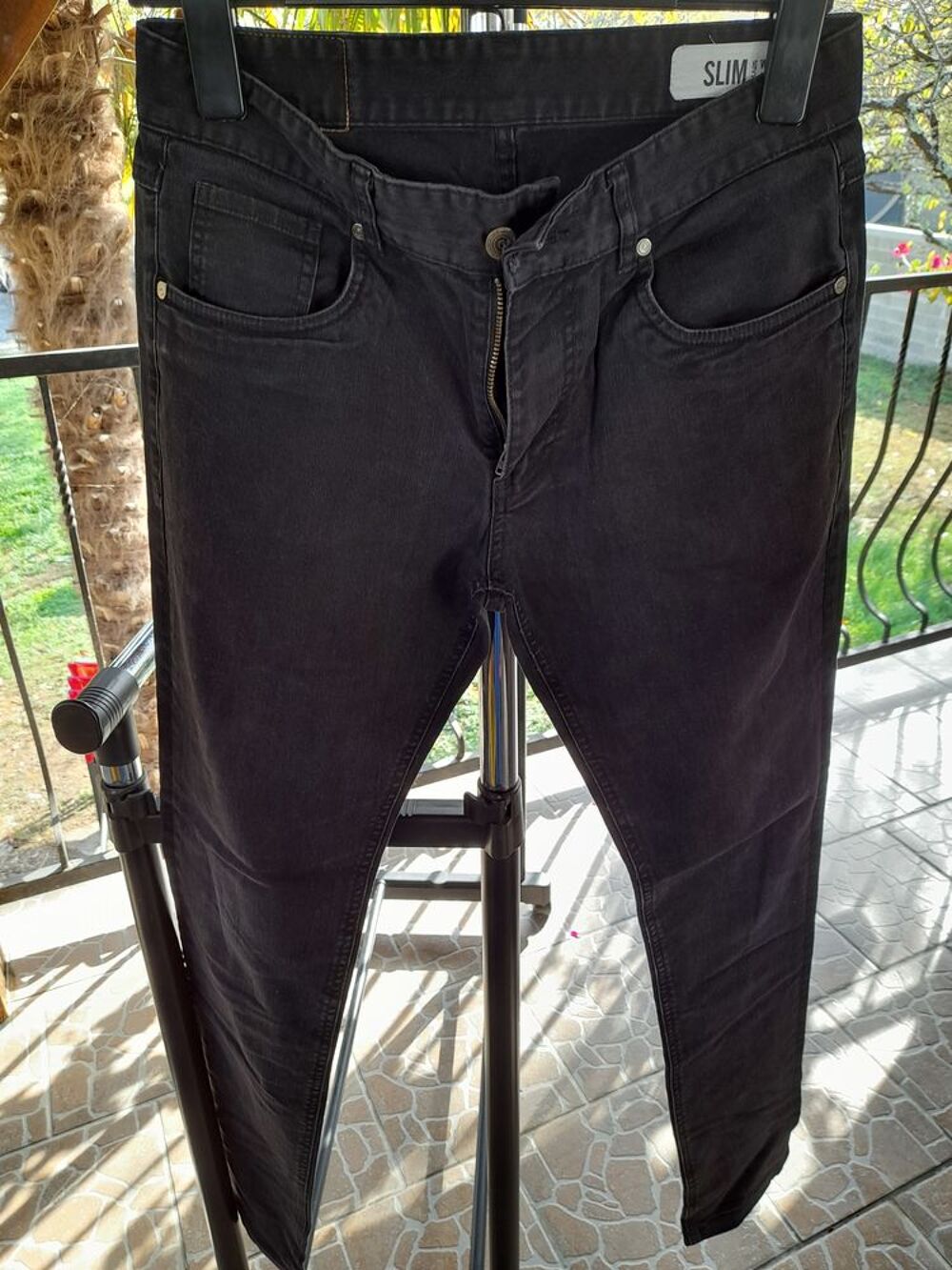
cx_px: 476
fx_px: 917
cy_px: 635
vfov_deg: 69.4
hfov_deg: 54.9
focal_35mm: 25
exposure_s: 1/60
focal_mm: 4.6
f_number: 2
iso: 50
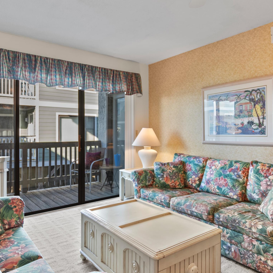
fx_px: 223
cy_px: 144
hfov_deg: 62.9
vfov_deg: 62.9
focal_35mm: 25
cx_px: 145
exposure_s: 1/10
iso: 100
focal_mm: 10
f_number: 4.5
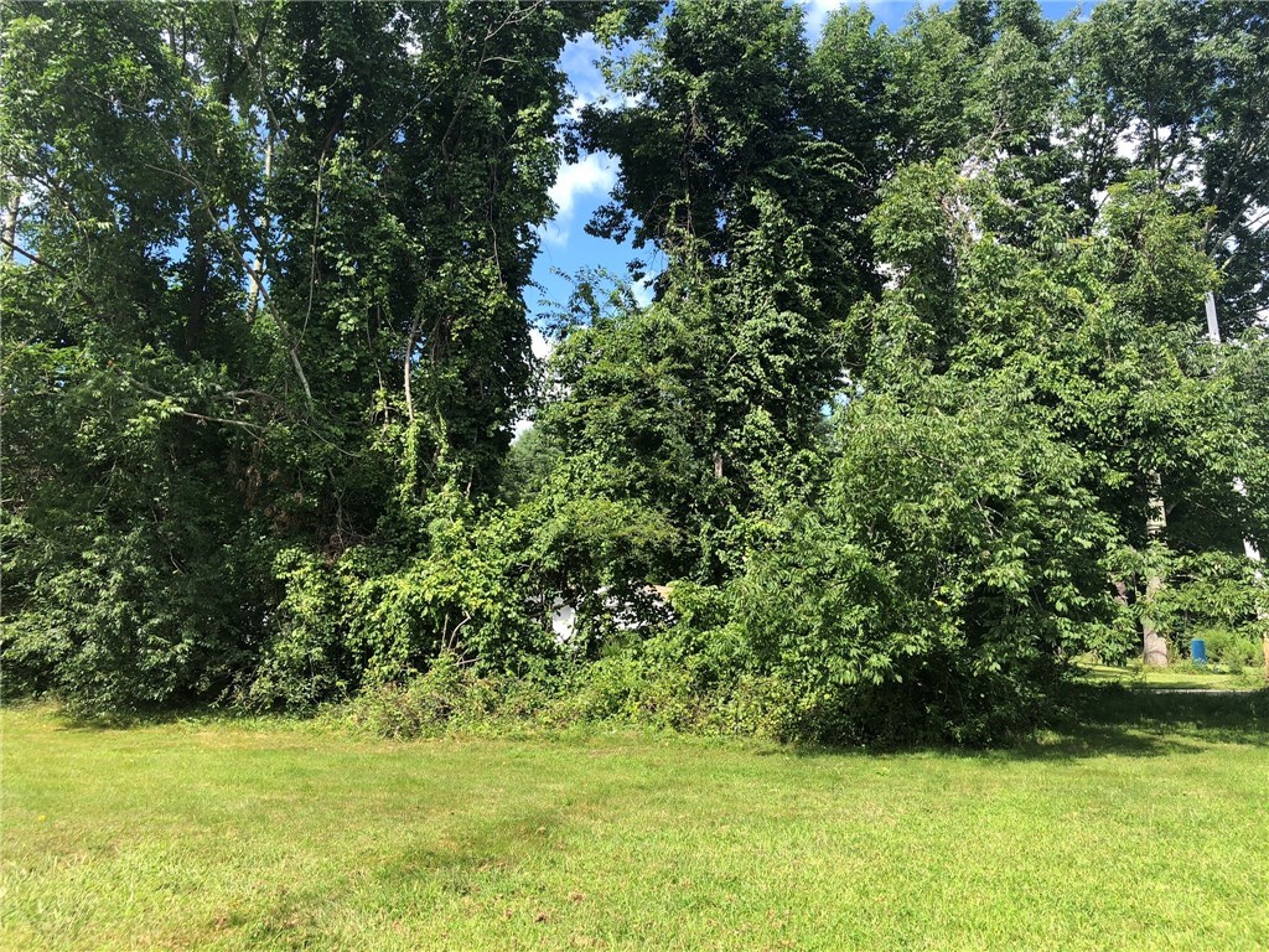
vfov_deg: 49.7
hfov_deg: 63.4
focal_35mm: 28
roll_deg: +0.9
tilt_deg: +9.5
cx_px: 634
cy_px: 476
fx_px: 1026
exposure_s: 1/600
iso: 20
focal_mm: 3.99
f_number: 1.8
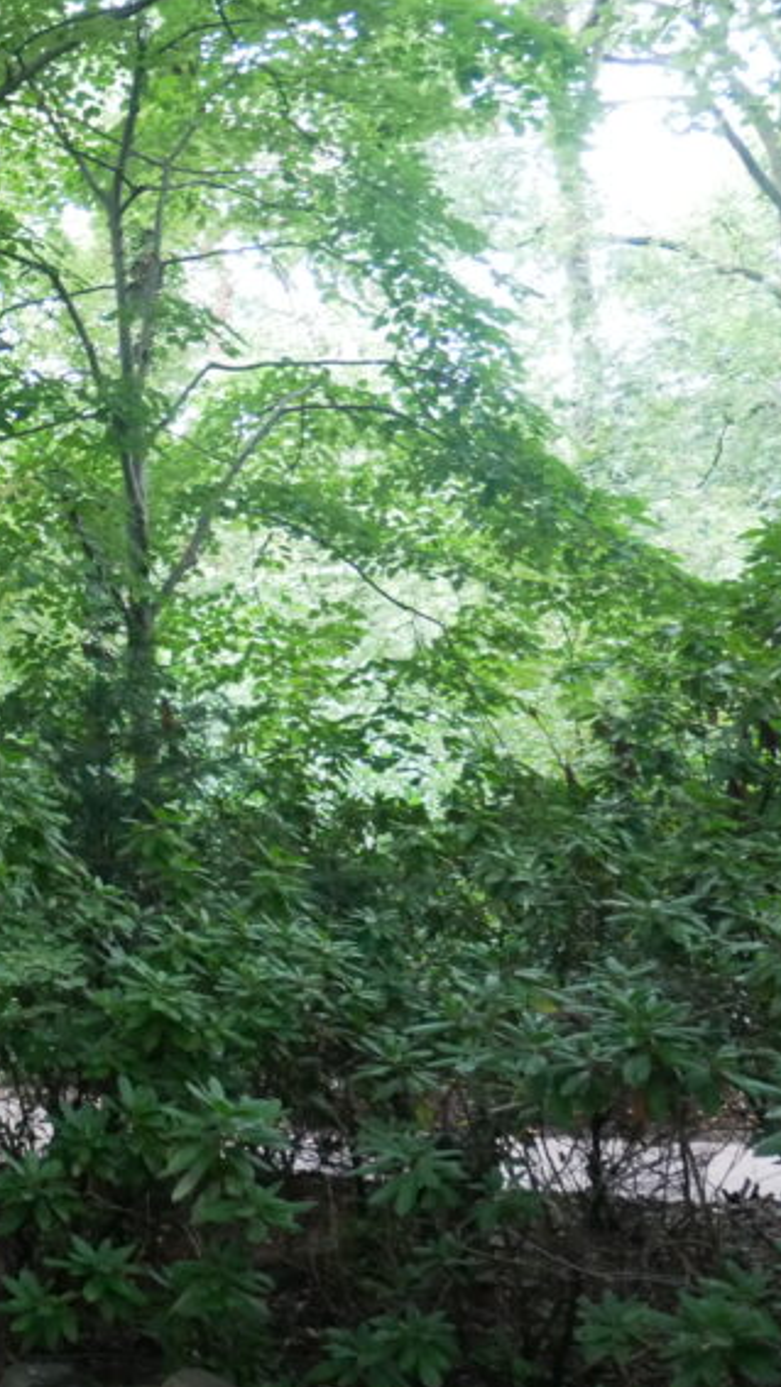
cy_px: 486
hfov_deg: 17.1
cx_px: -426
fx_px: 2319
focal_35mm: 63
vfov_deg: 33.1
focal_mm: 16
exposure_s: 1/60
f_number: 3.9
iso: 2500
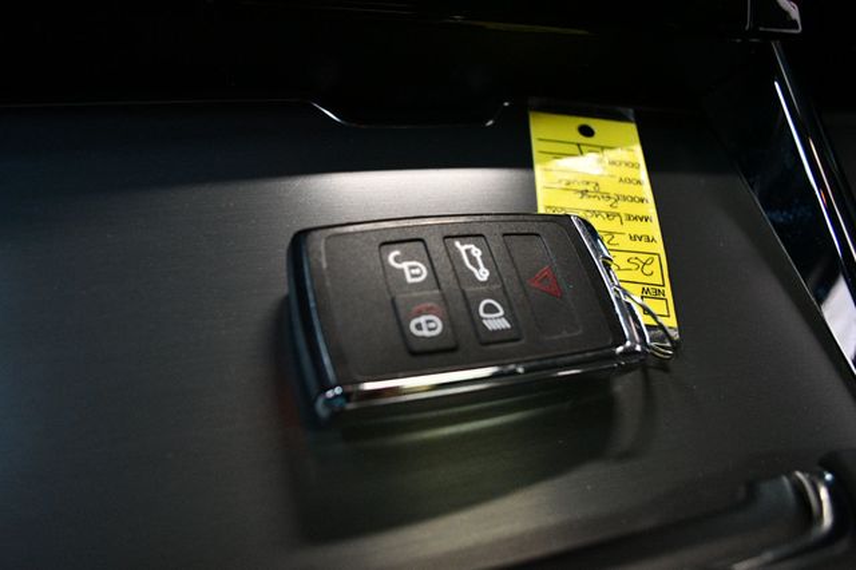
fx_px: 642
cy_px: 285
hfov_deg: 67.4
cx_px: 428
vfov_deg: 47.9
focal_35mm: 27
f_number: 3.5
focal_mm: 18
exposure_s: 1/80
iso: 3200
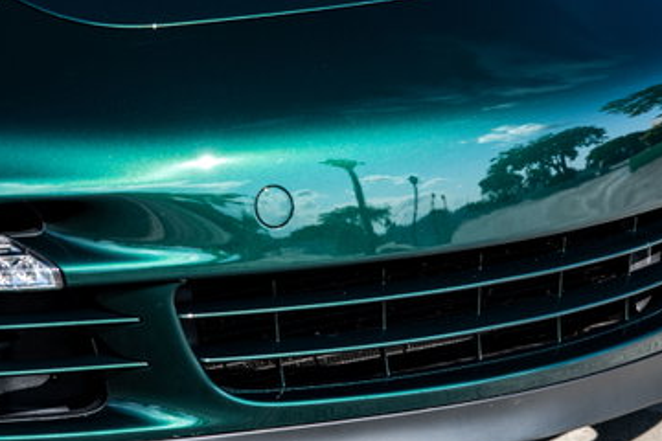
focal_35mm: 309
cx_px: 344
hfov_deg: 6.7
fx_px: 5682
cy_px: -18
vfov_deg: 4.4
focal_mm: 145
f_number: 4
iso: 100
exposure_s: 1/320
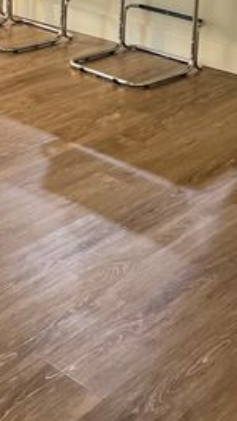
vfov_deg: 26.6
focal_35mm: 71
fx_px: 792
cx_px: -98
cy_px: -78
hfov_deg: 15.9
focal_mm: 5.7
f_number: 1.5
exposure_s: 1/60
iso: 500
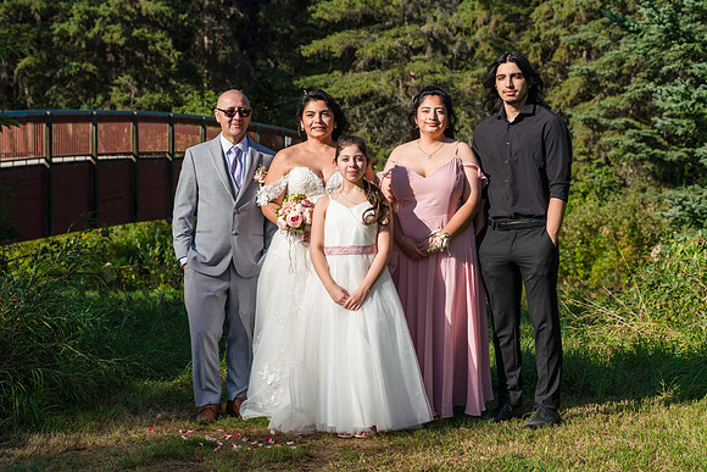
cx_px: 354
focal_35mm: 69
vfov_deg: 19.7
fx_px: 1355
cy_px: 236
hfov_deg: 29.2
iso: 250
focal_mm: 69
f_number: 5.6
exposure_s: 1/1250
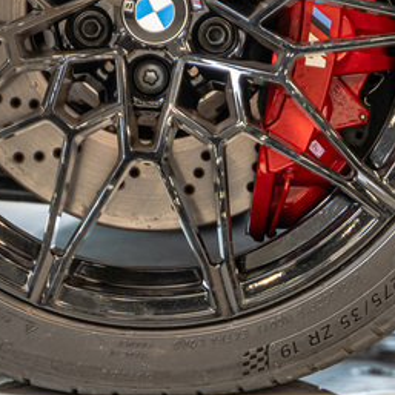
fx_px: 3279
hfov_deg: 6.9
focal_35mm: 254
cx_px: 173
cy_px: 3
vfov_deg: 6.9
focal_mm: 75
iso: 500
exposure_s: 1/125
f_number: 2.8
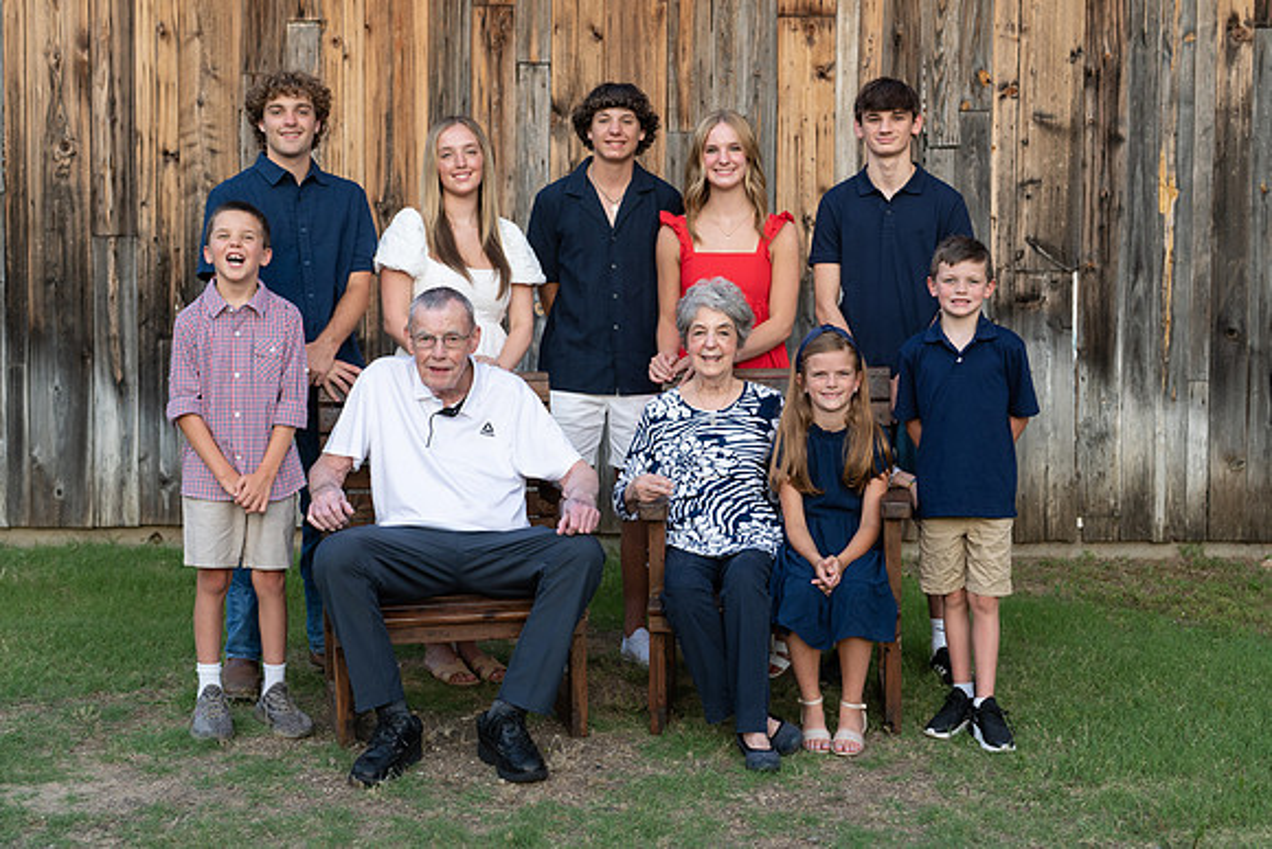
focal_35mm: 54
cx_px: 642
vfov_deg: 24.9
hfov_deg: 36.6
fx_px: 1922
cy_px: 418
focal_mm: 50
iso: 200
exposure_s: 1/500
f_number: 2.8
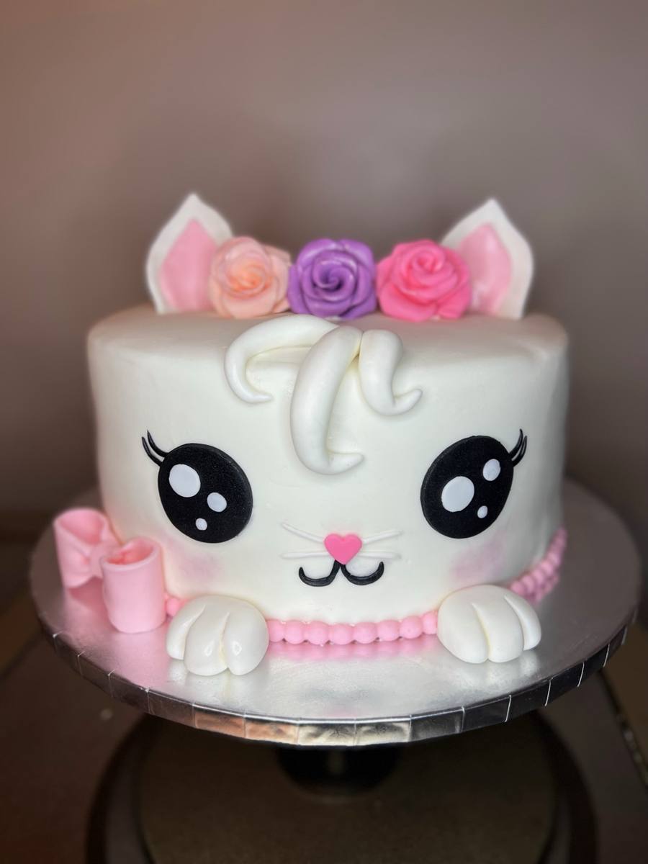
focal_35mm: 26
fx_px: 649
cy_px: 432
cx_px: 324
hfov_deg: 53.1
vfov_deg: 67.3
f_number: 1.5
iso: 40
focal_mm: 5.7
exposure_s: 1/120
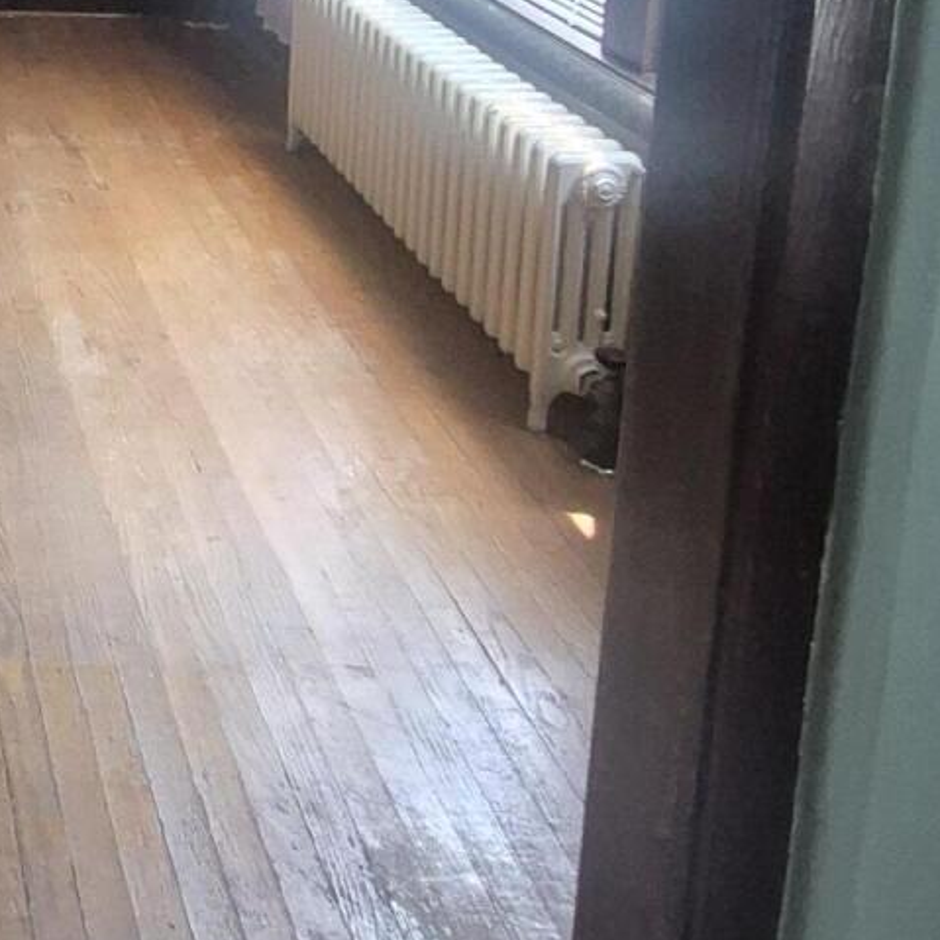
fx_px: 1475
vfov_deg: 30.2
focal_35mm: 48
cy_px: -186
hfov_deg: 29.0
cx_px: -269
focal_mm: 1.74
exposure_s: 1/60
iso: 800
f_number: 2.2
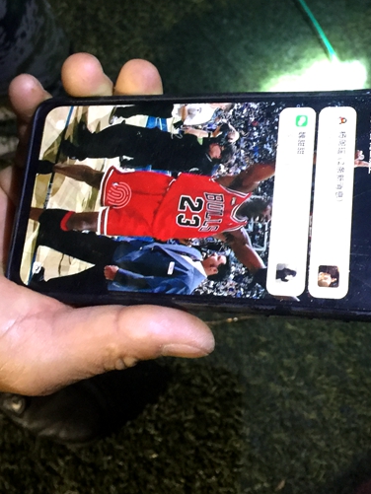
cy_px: 118
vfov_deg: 34.7
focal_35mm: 54
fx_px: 771
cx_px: 255
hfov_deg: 26.8
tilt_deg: -66.6
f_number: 2.2
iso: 100
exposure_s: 1/10
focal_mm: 4.15
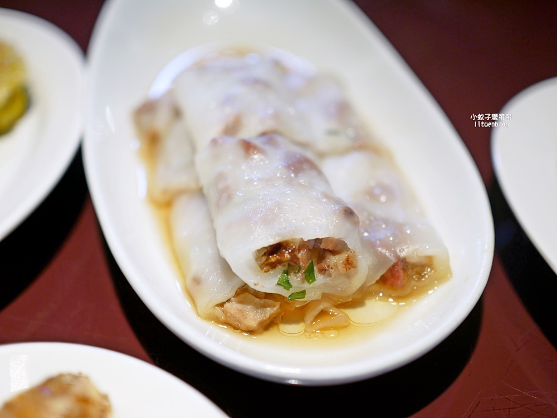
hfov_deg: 38.2
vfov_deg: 29.1
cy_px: 209
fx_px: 805
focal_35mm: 50
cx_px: 278
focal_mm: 25
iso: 200
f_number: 1.8
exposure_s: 1/500
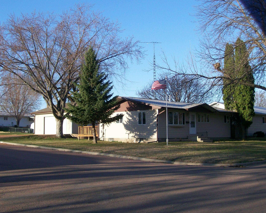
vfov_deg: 32.1
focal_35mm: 47
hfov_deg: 39.5
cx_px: 141
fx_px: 370
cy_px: 107
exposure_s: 1/615
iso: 80
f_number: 3
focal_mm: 7.6
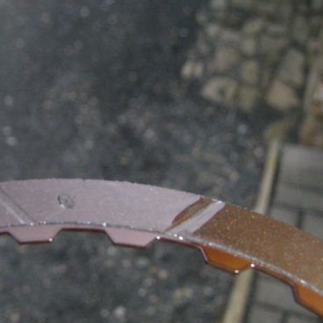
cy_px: 196
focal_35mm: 55
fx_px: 581
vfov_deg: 31.0
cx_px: 73
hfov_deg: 30.5
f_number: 6.7
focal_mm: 6
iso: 160
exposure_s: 1/45
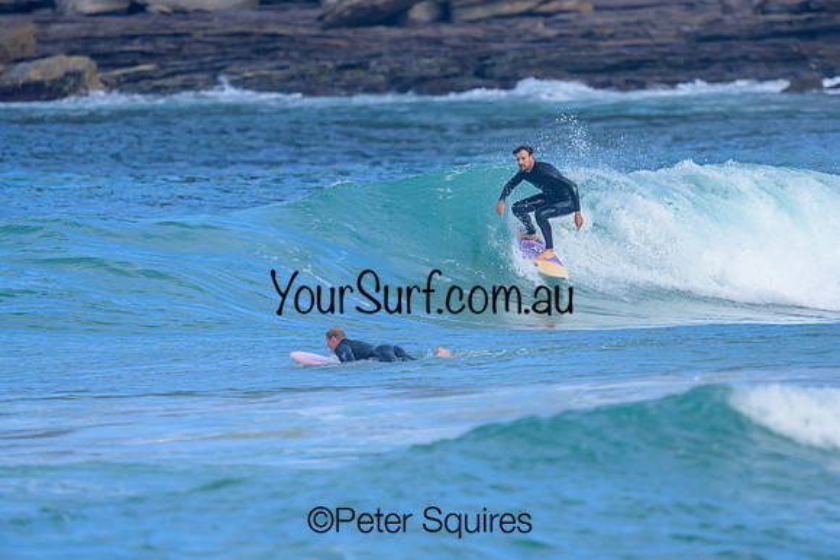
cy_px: 252
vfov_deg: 1.3
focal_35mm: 1099
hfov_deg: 1.9
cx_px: 478
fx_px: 25652
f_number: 6.3
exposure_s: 1/2000
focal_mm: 800
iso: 640
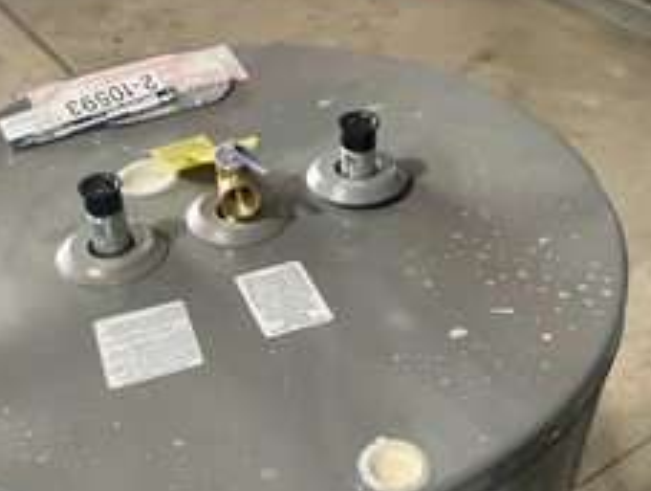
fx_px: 961
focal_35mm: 51
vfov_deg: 28.6
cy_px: 301
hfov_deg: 37.4
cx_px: 284
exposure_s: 1/60
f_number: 1.8
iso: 125
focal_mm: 3
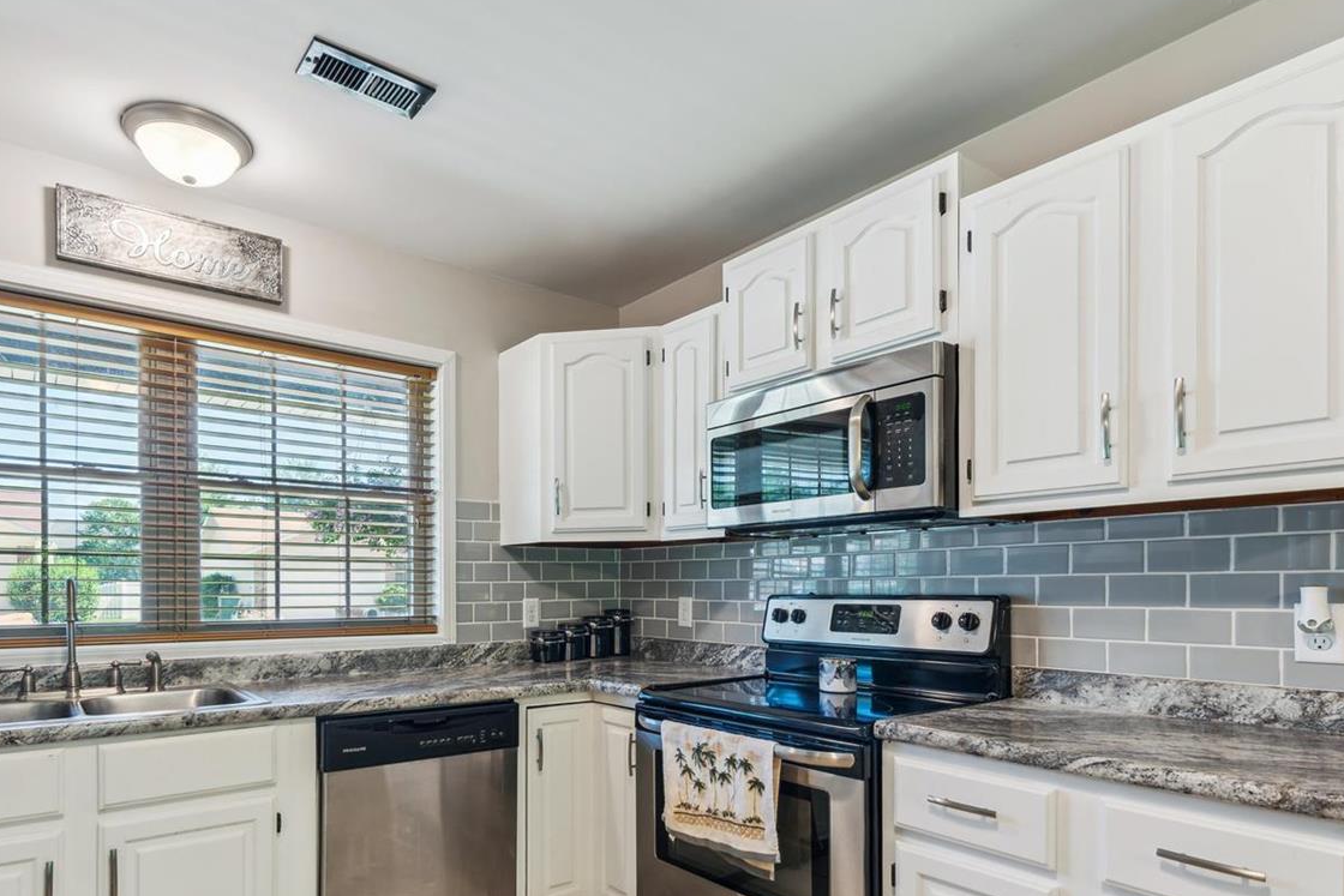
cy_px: 588
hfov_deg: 83.4
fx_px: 747
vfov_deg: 60.6
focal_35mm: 20
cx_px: 568
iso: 100
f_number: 8
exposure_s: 1/6
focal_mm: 14
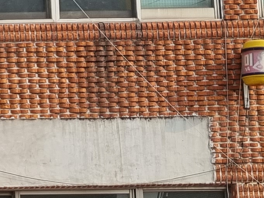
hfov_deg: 10.1
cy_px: 172
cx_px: -490
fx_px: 1175
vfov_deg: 9.6
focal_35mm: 154
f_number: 1.8
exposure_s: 1/1796
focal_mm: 5.4
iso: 50
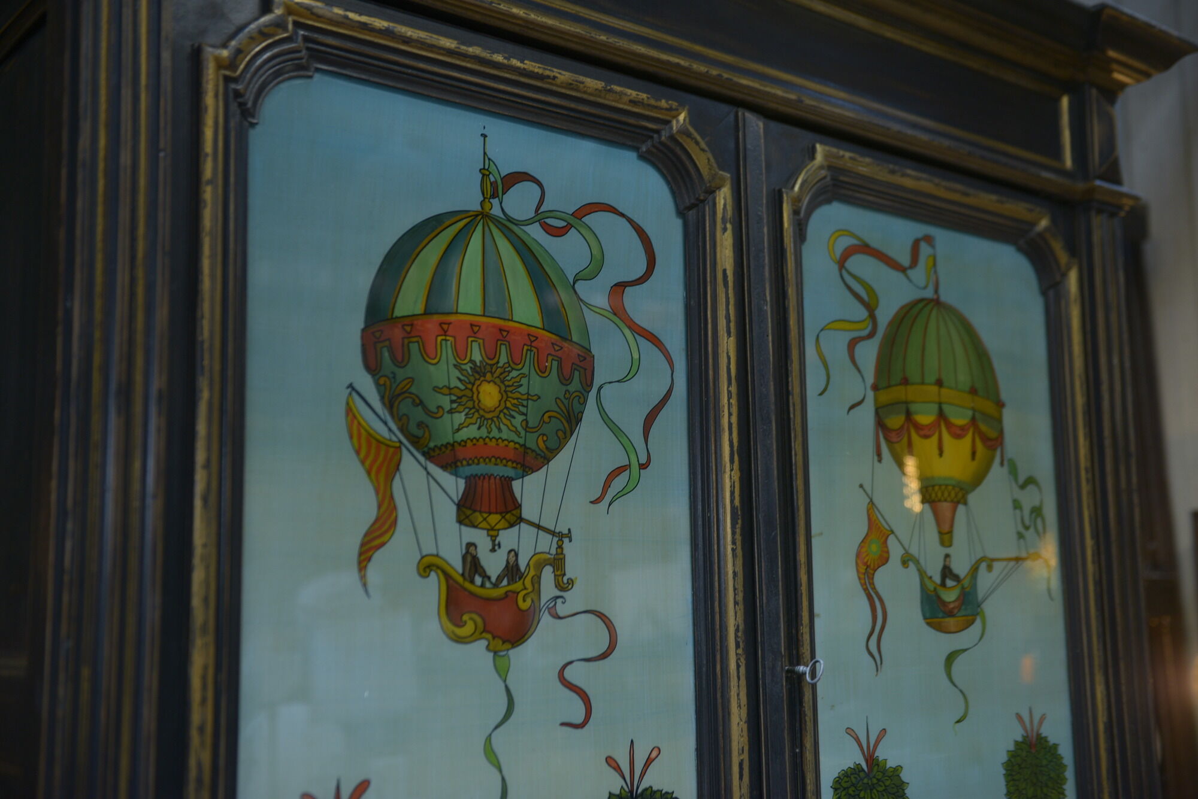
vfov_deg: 31.9
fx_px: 1398
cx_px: 599
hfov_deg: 46.4
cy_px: 400
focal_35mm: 42
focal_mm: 42
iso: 500
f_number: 3.2
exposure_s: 1/50
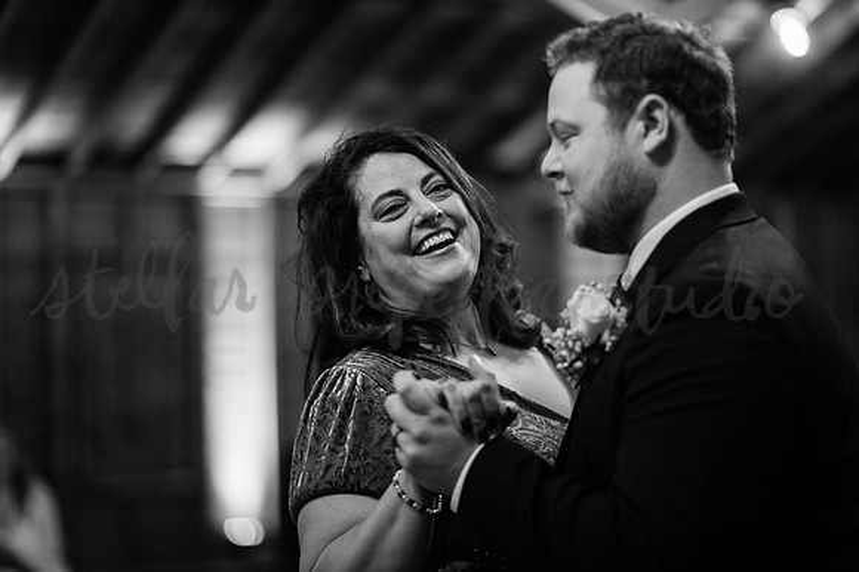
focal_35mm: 85
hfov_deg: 23.9
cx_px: 430
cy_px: 286
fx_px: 2027
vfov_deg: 16.1
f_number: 1.4
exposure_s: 1/250
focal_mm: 85
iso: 2500
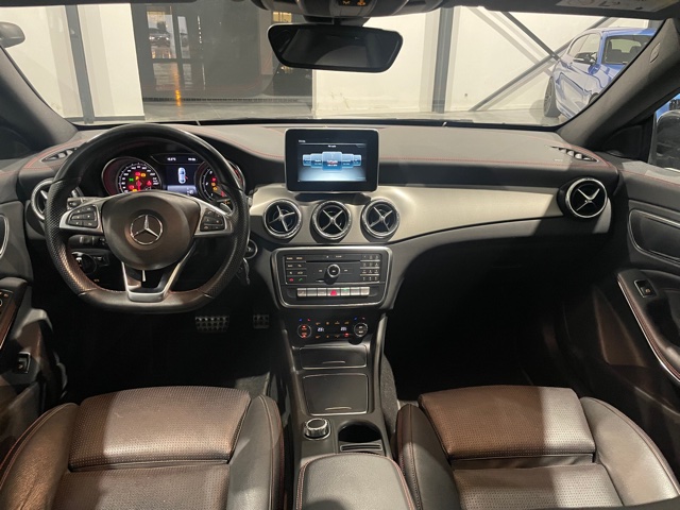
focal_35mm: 26
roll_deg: -1.3
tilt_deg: -23.9
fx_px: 511
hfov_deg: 67.3
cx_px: 340
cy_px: 255
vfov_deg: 53.1
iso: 500
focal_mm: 4.2
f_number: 1.6
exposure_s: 1/40
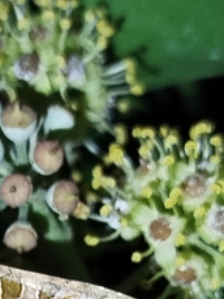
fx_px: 1276
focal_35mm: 148
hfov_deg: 9.9
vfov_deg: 13.1
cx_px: -20
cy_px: 332
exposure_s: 1/33
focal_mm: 5.31
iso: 250
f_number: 1.7
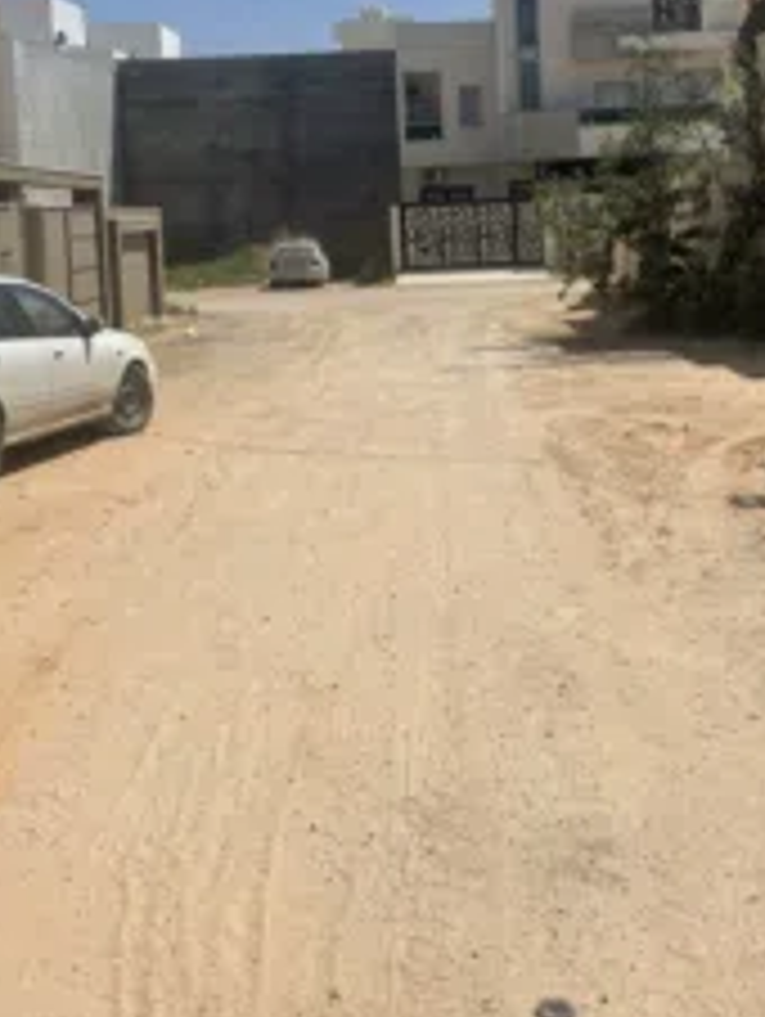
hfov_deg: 31.5
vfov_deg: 40.5
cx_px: 441
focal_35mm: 46
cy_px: 310
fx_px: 1353
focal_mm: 4.2
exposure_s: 1/7813
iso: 32
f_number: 1.6
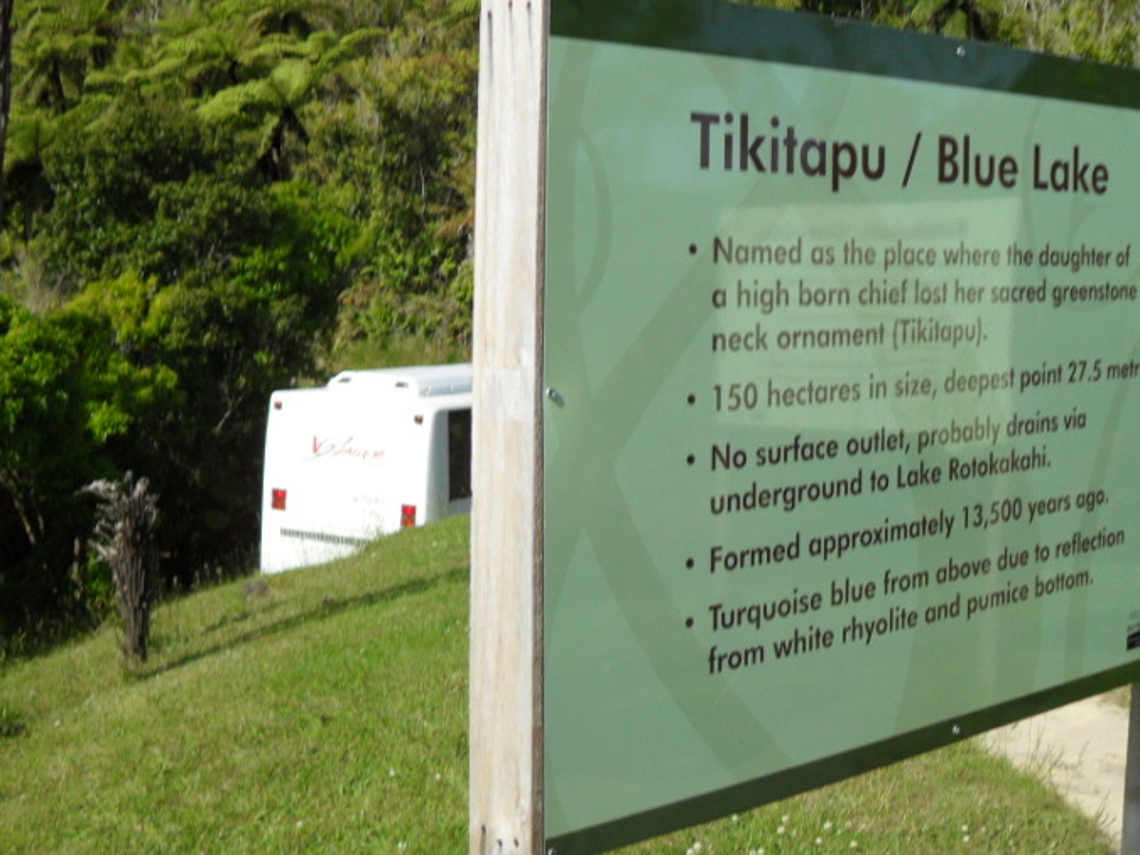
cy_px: 331
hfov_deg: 38.4
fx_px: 1613
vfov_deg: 29.6
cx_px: 776
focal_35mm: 49
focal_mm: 6.2
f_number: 8.9
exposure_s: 1/180
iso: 100
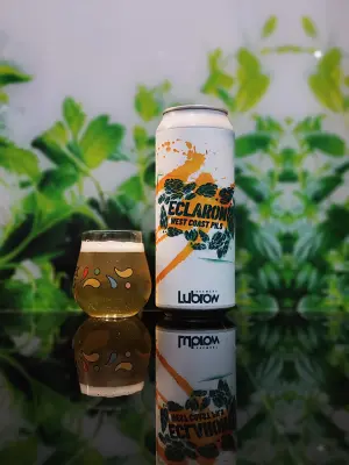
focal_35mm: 48
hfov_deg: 30.3
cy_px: 232
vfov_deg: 39.7
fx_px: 645
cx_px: 174
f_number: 1.9
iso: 1138
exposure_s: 1/100
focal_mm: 7.1
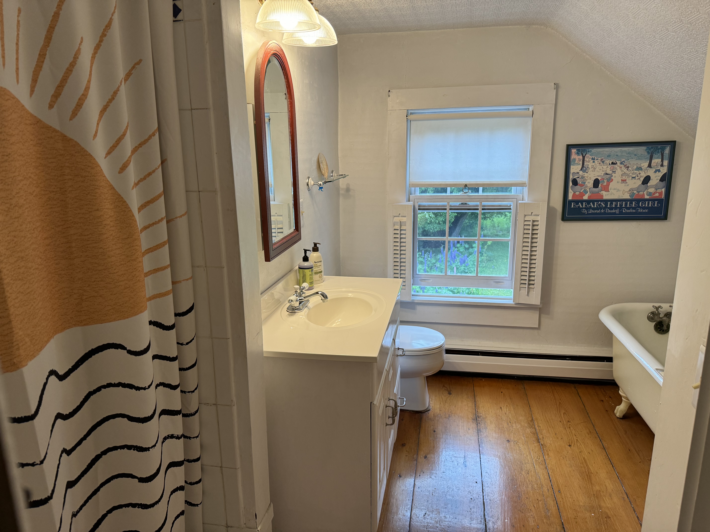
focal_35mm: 24
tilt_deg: -13.3
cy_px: 266
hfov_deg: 71.6
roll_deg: +1.3
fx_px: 492
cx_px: 355
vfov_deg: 56.8
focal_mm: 6.76
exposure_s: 1/120
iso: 160
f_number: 1.78
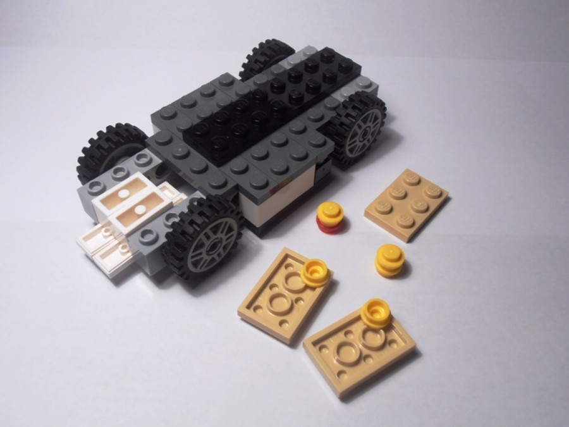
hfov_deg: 50.1
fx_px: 608
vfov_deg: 38.7
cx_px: 284
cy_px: 214
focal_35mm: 37
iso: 80
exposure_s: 1/50
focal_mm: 6.61
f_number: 3.9
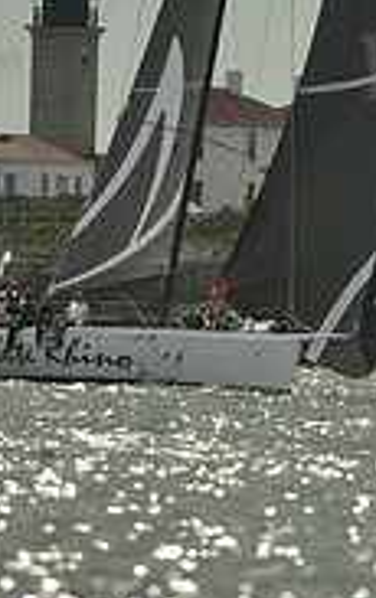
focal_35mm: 1289
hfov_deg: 1.0
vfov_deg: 1.6
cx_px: 191
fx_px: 21051
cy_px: 232
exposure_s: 1/4000
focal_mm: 400
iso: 400
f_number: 5.6
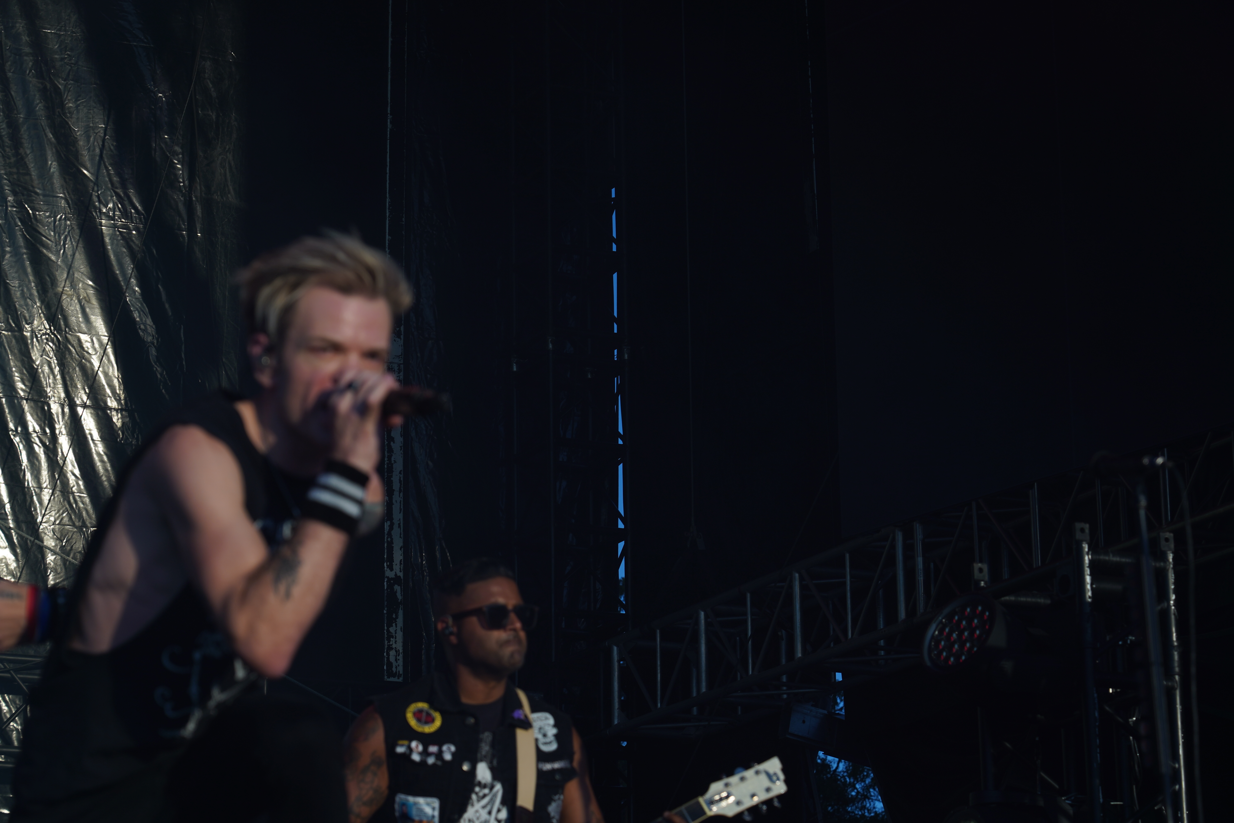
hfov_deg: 19.5
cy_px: 412
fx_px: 3599
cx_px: 617
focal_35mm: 105
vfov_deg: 13.0
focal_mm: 105
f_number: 7.1
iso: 100
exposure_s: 1/400
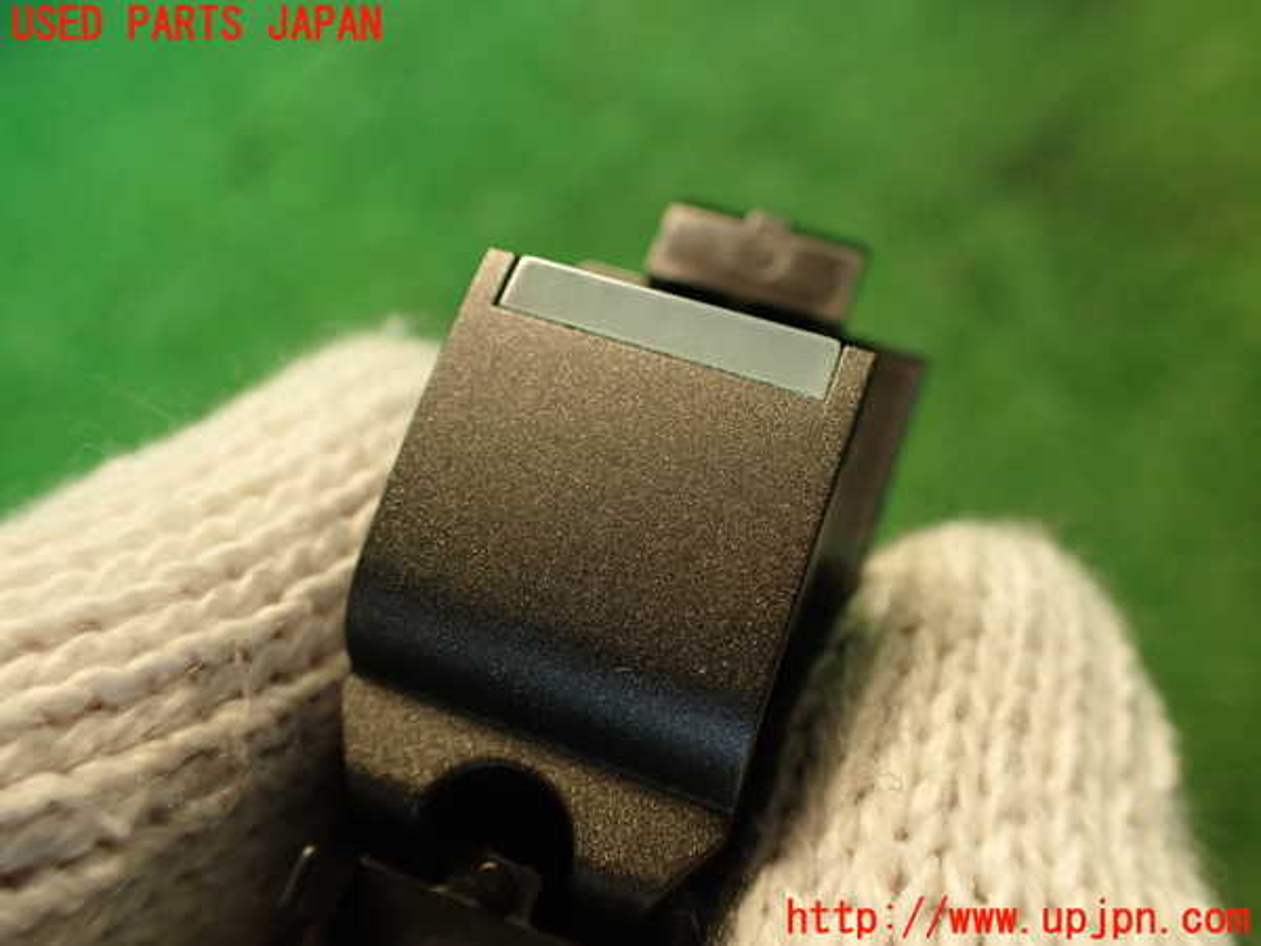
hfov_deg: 60.0
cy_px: 473
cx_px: 630
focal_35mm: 30
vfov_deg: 46.8
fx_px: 1093
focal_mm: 5.4
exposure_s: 1/30
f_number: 2.3
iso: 250
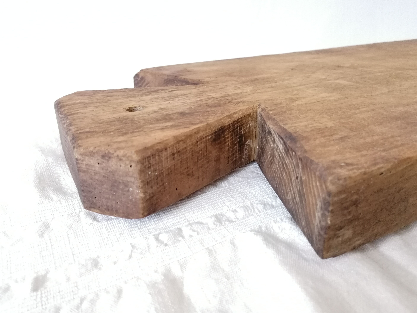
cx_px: 209
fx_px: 337
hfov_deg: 63.4
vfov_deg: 49.7
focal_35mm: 28
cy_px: 155
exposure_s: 1/17.1
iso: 1250
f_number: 1.8
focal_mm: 4.75
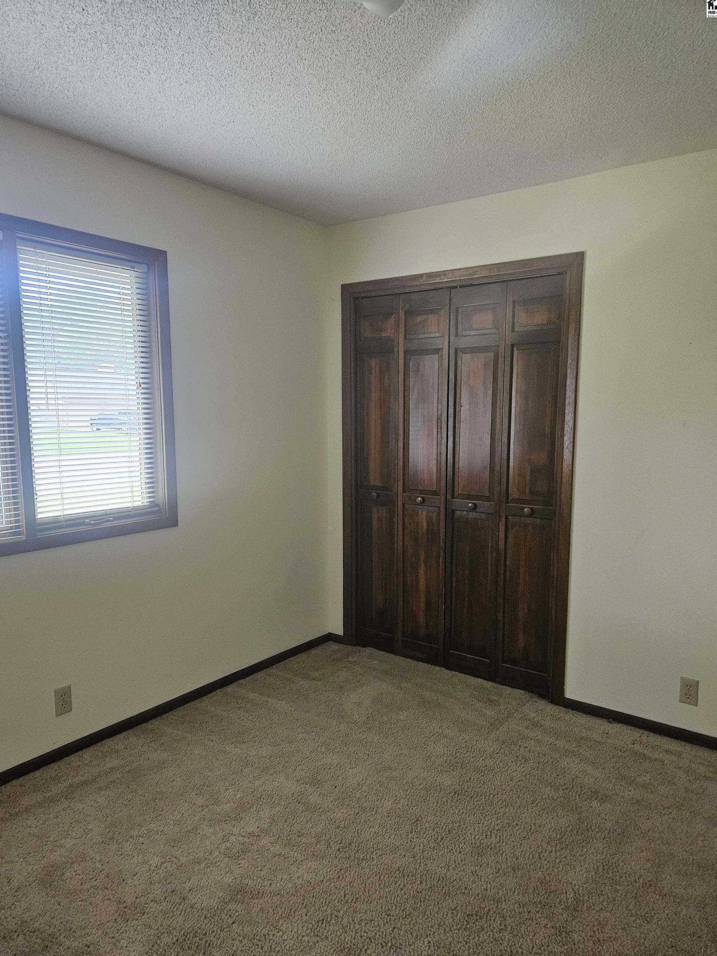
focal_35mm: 24
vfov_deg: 71.6
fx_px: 663
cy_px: 495
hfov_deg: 56.8
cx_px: 360
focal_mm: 5.4
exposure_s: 1/170
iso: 640
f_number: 1.8
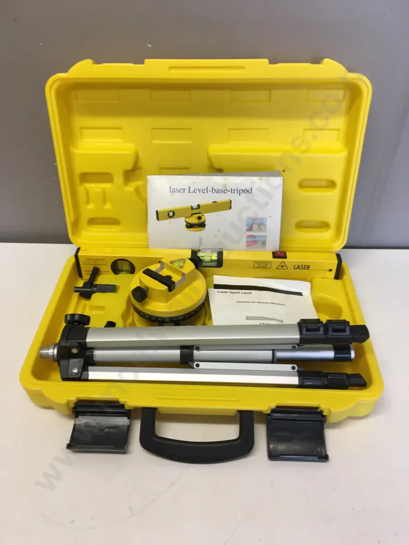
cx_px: 204
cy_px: 272
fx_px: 457
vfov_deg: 61.7
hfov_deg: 48.2
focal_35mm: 29
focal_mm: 4.15
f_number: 2.2
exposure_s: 1/33
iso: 32
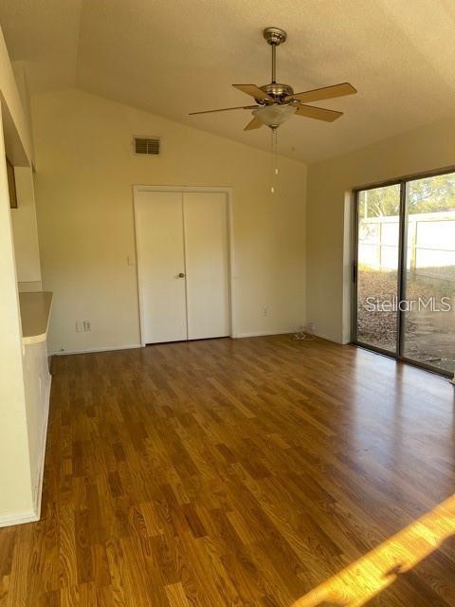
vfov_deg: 67.3
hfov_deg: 53.1
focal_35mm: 26
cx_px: 228
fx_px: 456
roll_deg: +1.8
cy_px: 304
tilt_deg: -7.1
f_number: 1.6
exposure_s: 1/121
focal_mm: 5.1
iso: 64
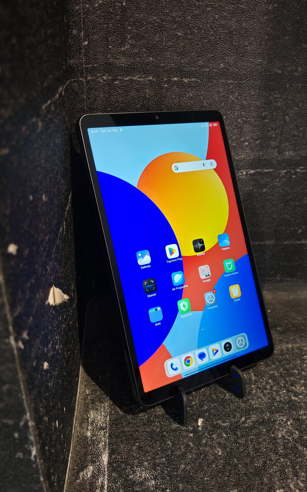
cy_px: 245
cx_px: 186
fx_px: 388
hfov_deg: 42.9
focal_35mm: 29
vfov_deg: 64.6
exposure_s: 1/50
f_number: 2
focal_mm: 6.83
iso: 640
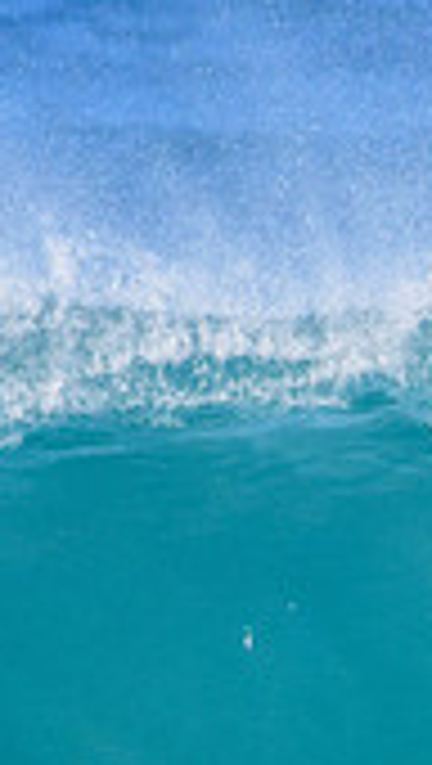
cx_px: 1004
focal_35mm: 2676
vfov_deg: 0.8
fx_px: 54333
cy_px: 794
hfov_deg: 0.5
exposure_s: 1/2000
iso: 400
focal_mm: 500
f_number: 5.6
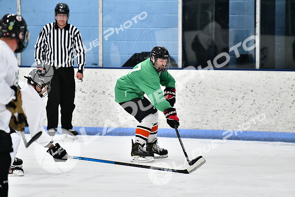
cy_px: 98
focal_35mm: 285
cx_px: 148
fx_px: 2336
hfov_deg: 7.2
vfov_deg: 4.8
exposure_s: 1/1600
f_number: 2.8
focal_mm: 190
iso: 6400
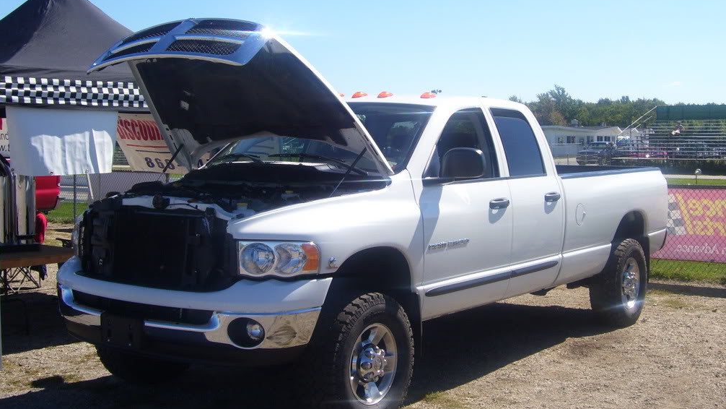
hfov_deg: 40.6
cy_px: 151
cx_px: 368
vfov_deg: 23.4
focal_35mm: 51
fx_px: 982
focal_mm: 7.6
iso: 80
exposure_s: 1/500
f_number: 5.6
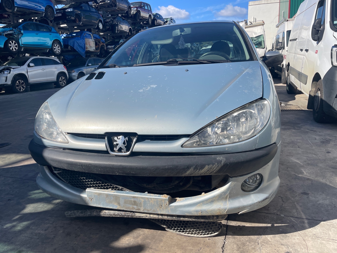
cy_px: 126
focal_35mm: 26
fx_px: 253
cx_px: 168
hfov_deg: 67.3
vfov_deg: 53.1
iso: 32
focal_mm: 4.2
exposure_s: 1/3509
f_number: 1.6
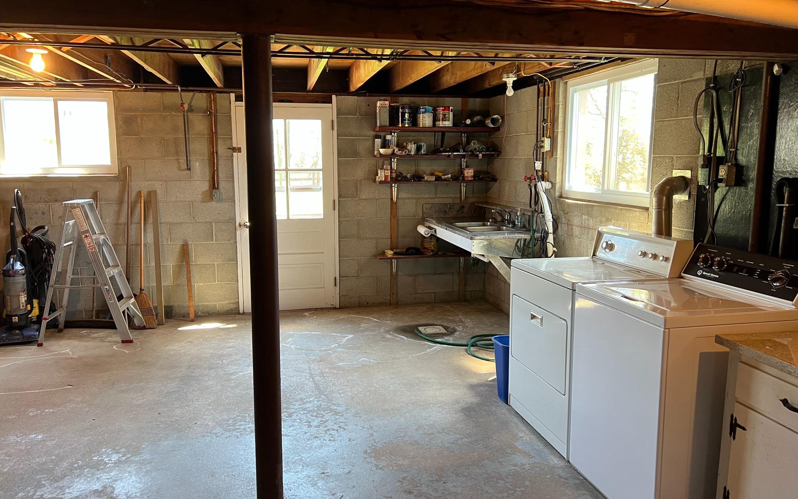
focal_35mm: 28
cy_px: 245
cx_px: 395
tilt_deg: -8.2
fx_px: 609
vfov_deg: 44.5
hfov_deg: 66.5
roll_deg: +0.2
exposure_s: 1/60
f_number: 1.5
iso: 160
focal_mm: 5.7
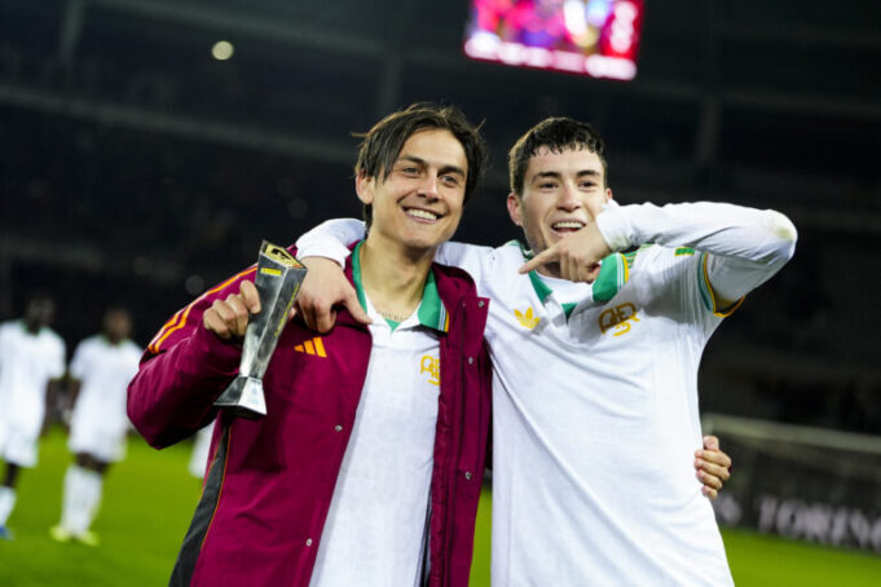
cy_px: 294
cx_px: 440
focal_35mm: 99
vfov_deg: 13.8
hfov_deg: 20.6
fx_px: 2423
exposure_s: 1/2000
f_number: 2.8
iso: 2000
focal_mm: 99
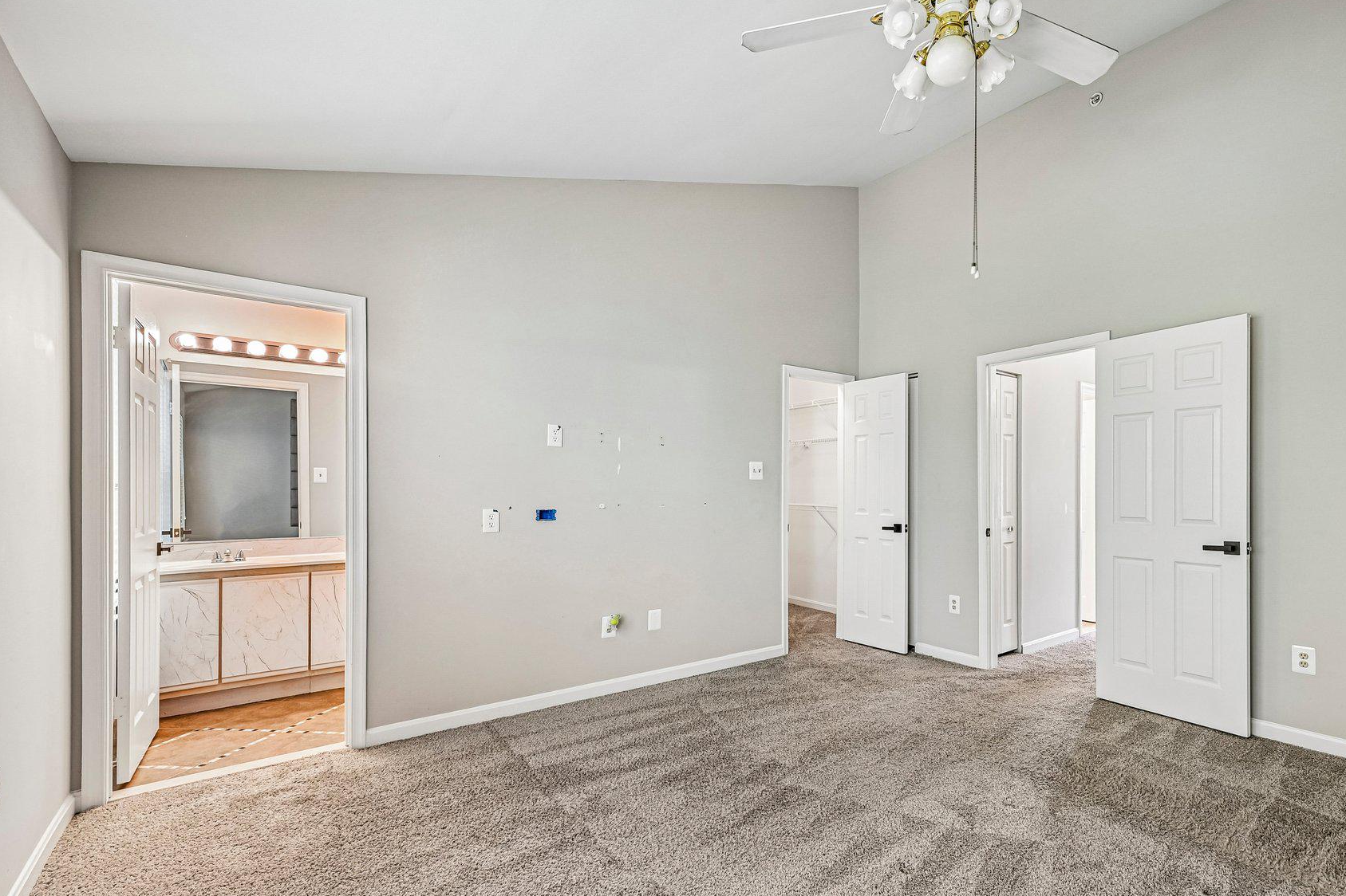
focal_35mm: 17
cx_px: 799
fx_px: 635
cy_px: 487
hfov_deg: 92.2
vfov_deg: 70.3
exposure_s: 1/6
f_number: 8
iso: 400
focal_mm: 14
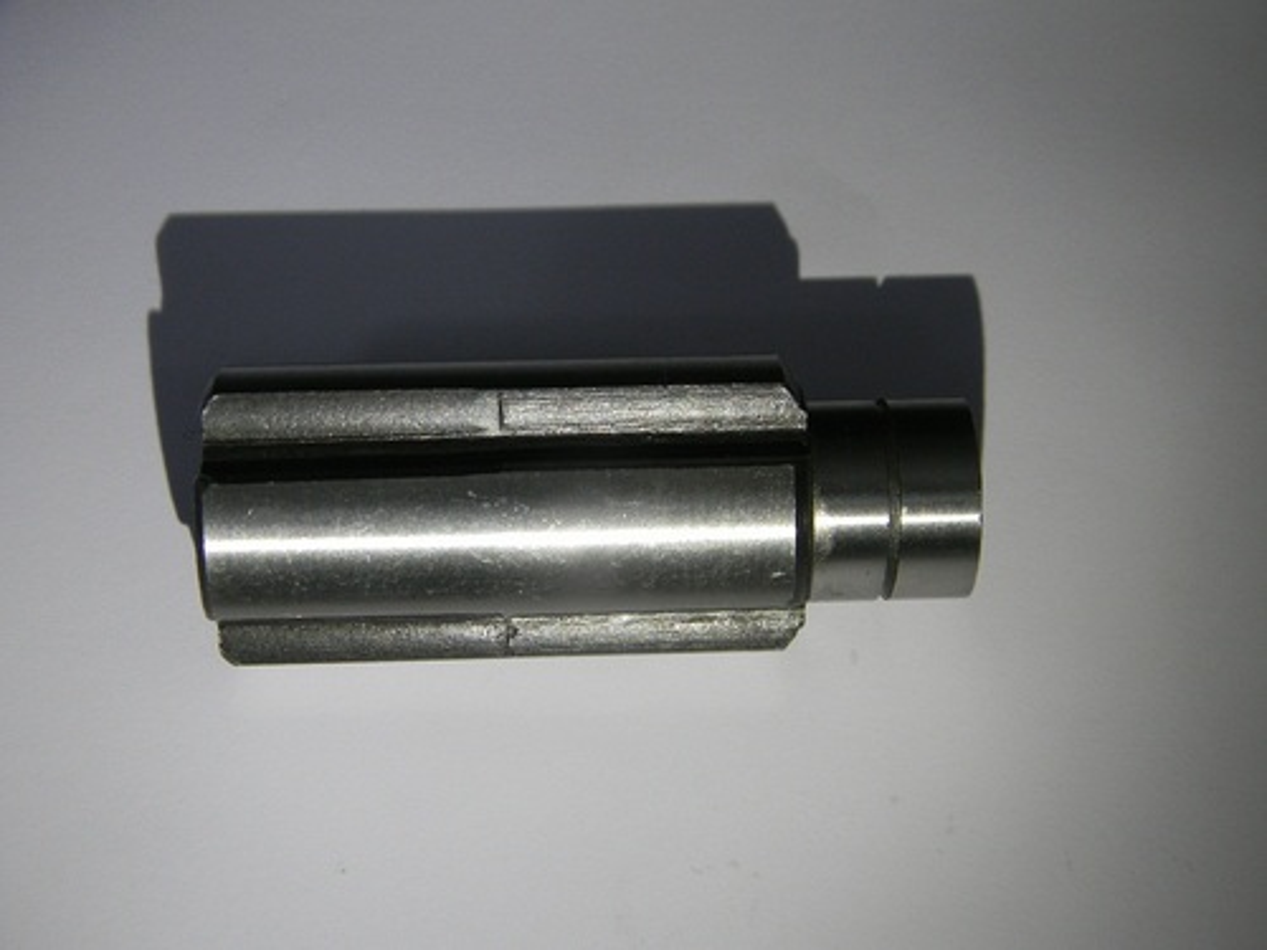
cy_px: 475
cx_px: 634
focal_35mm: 47
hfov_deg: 40.4
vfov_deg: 30.9
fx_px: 1720
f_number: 3.9
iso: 133
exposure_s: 1/30
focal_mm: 8.6
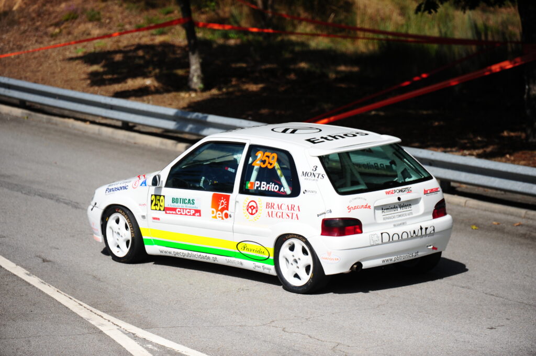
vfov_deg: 10.5
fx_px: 1934
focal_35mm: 130
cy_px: 178
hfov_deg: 15.8
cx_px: 268
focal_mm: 130
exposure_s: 1/8000
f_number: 2.8
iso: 320
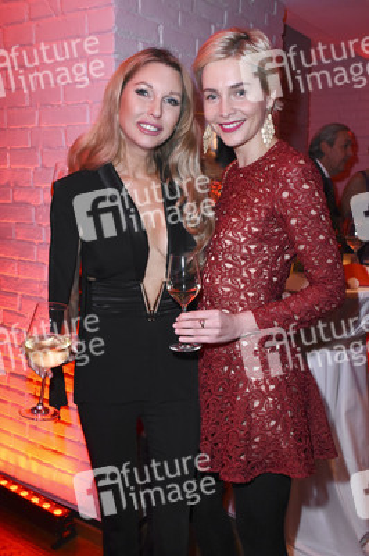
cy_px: 278
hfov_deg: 36.8
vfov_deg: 53.2
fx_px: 554
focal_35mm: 36
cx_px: 184
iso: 3200
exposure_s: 1/60
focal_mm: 24
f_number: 6.3
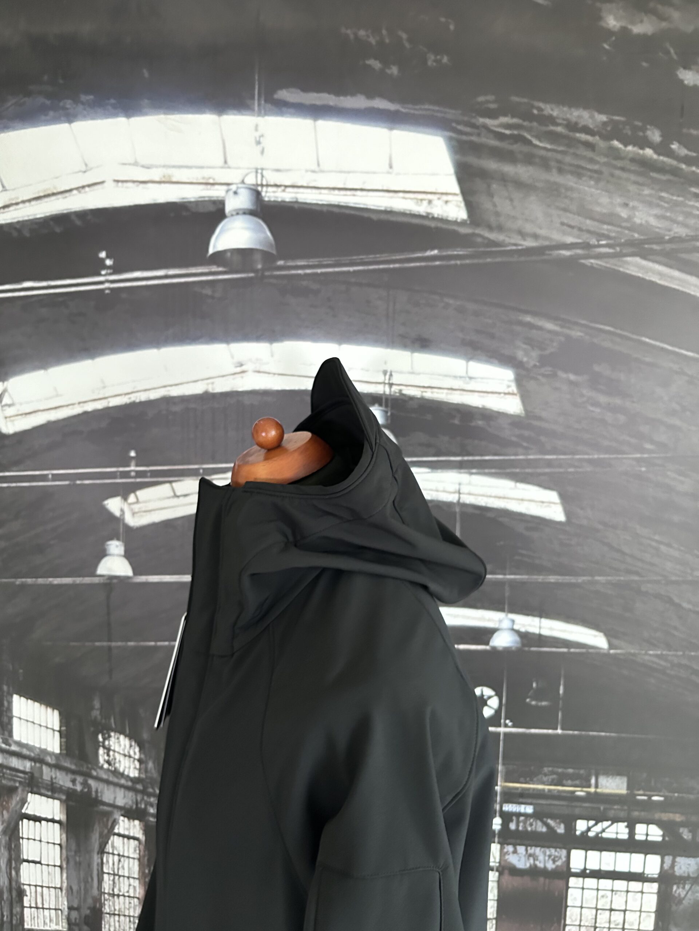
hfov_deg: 53.1
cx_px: 350
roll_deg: -1.9
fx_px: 700
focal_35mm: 26
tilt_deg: -10.3
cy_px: 466
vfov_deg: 67.3
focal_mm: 5.7
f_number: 1.5
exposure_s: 1/25
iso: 640
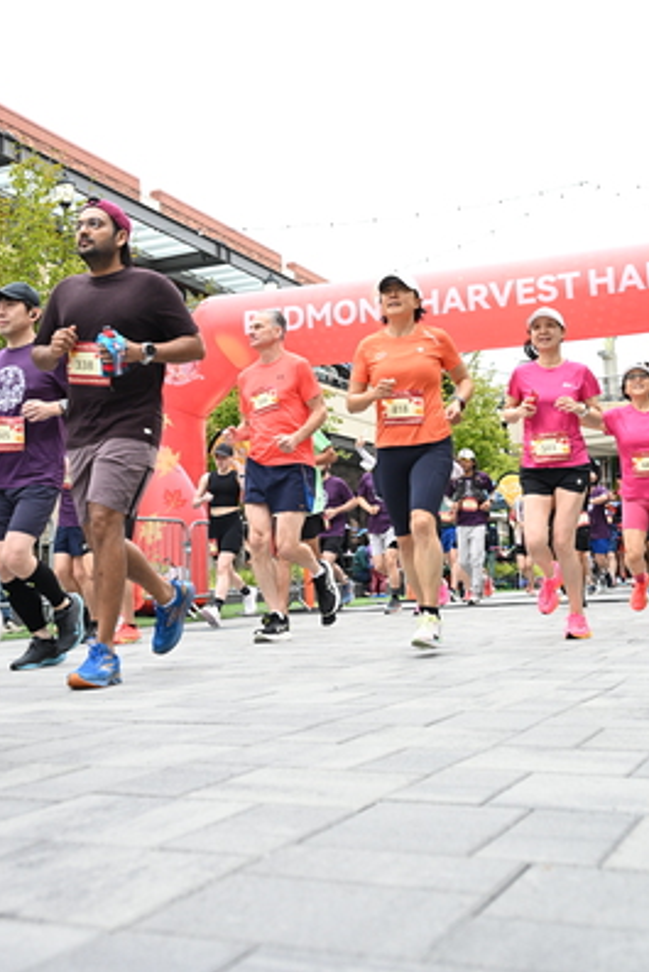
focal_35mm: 43
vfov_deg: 45.1
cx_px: 342
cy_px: 377
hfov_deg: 31.2
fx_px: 1162
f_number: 4
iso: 2000
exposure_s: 1/640
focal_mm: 31
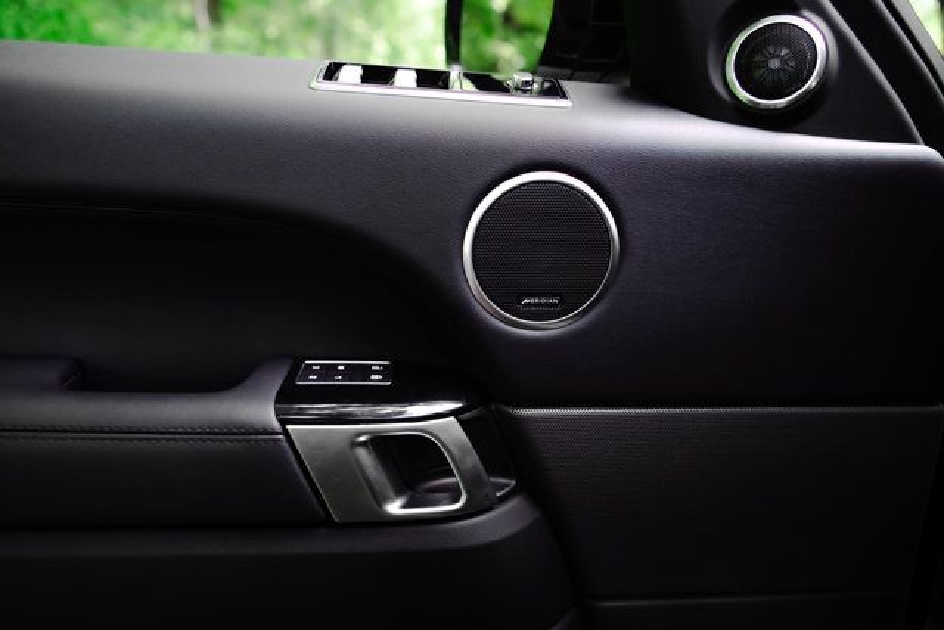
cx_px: 472
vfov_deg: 53.2
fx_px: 629
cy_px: 315
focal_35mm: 24
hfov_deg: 73.7
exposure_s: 1/640
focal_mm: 24
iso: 500
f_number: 2.8
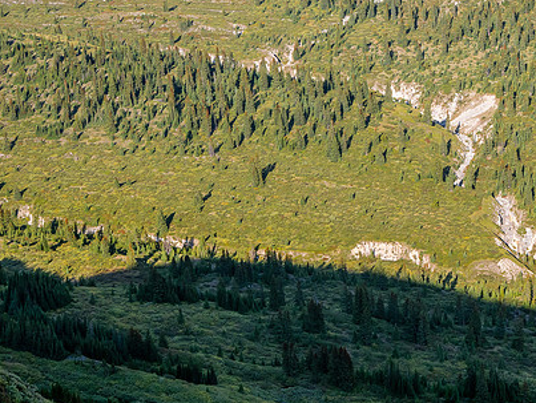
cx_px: 298
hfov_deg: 21.3
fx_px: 1426
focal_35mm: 92
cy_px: 186
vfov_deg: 16.1
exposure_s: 1/80
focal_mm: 32
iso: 200
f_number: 8
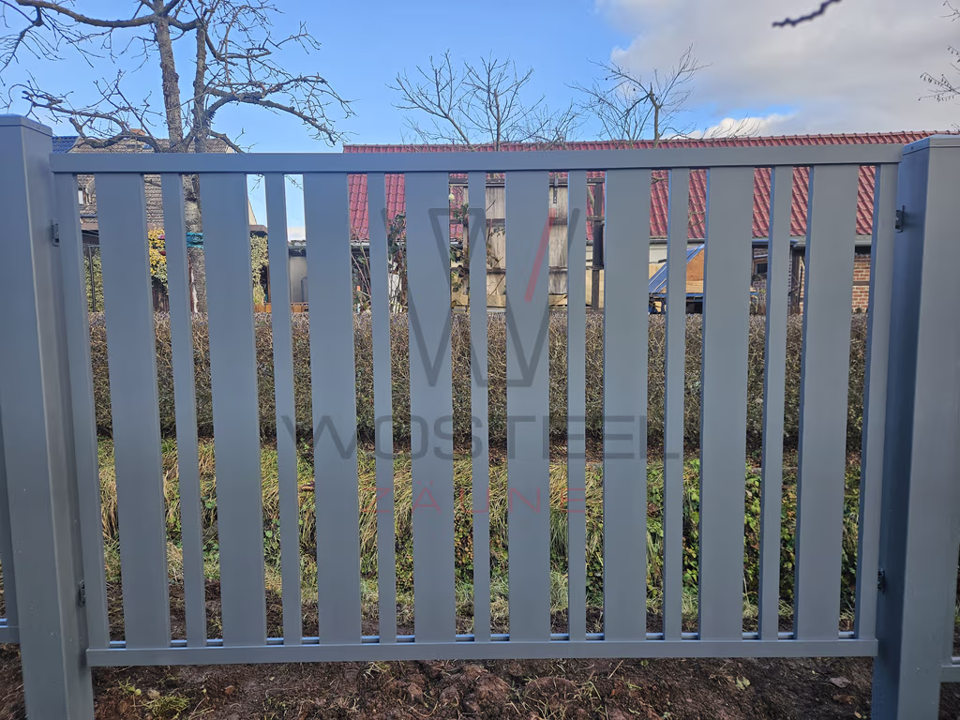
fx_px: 638
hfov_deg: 73.9
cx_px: 480
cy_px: 360
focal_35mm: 23
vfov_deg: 58.9
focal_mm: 5.4
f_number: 1.8
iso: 40
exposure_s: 1/425
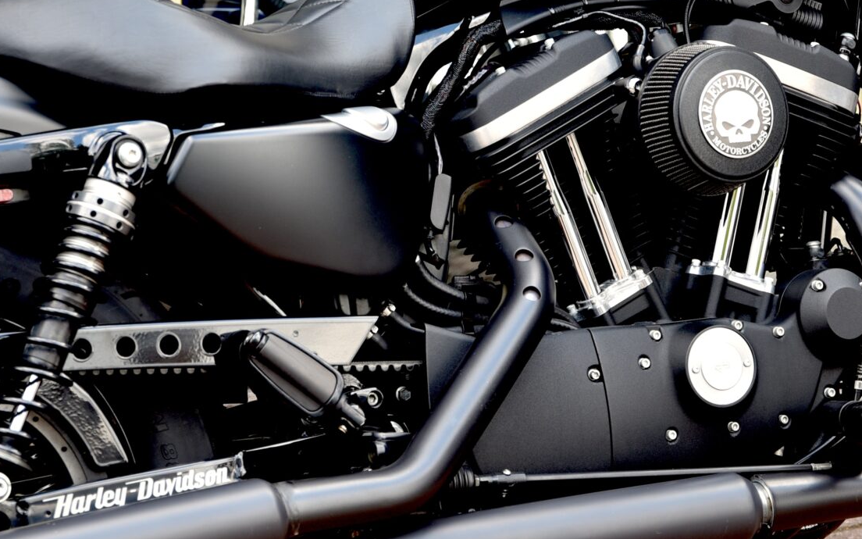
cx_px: 429
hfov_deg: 13.4
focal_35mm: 156
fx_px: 3665
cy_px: 247
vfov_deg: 8.4
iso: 100
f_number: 4
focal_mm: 66
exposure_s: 1/60
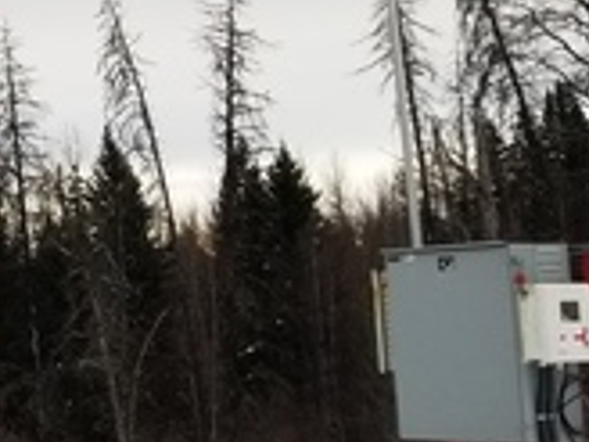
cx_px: -558
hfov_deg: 14.6
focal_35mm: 113
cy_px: 102
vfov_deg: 13.1
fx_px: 1923
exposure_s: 1/301
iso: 50
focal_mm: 4.25
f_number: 1.7
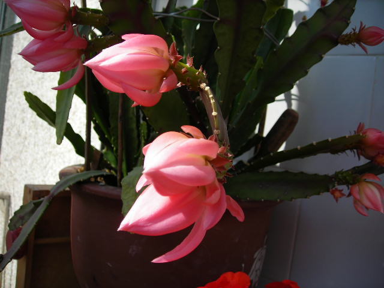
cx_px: 192
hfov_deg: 49.0
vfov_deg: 37.7
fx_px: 422
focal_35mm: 38
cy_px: 144
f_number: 3.2
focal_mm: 6.3
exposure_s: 1/365
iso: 50
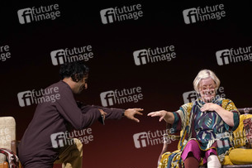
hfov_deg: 18.0
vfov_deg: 12.0
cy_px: 118
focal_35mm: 114
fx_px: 798
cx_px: 133
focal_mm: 77
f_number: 5.6
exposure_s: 1/200
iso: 1600
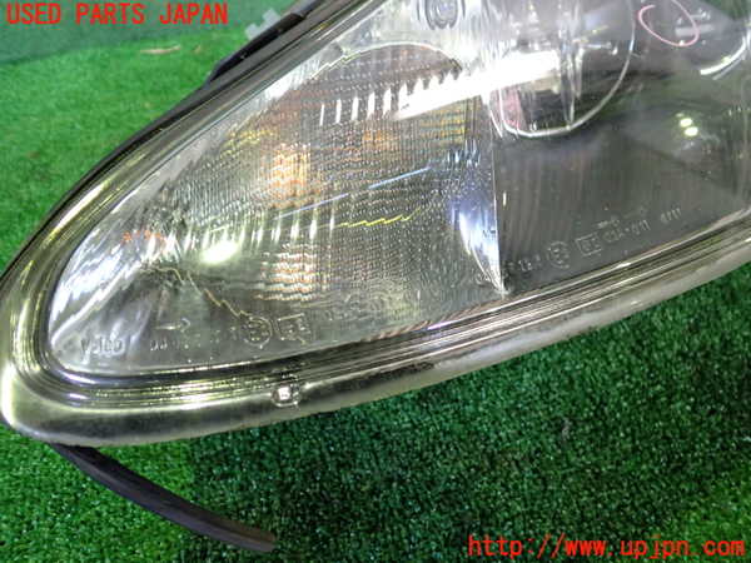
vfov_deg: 46.8
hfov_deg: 60.0
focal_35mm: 30
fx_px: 651
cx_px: 376
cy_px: 282
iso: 500
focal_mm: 5.4
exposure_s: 1/30
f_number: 2.3
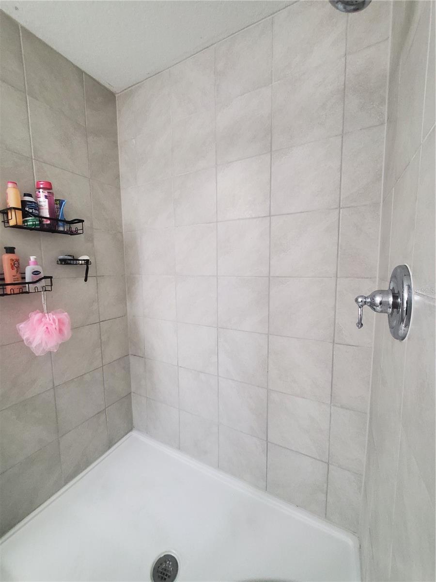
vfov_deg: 106.2
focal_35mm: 13
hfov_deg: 89.9
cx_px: 218
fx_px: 218
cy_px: 291
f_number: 2.2
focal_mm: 1.8
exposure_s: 1/30
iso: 500
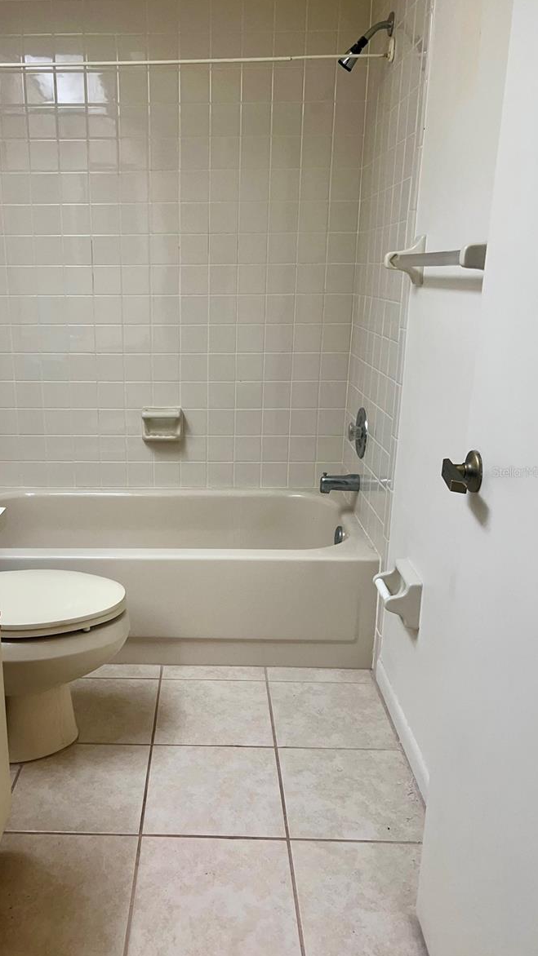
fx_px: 736
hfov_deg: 39.7
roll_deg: -0.1
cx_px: 183
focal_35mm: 29
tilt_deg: -14.3
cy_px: 471
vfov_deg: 66.1
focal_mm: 5.7
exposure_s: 1/120
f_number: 1.5
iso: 64
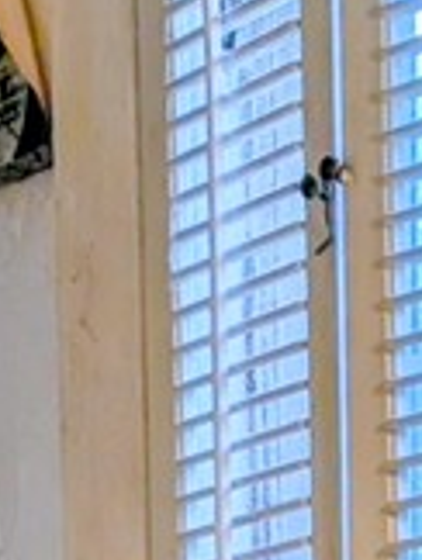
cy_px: 1490
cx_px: 929
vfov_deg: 10.2
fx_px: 2594
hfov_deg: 8.6
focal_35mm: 160
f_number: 1.68
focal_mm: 6.9
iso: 82
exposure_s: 1/40
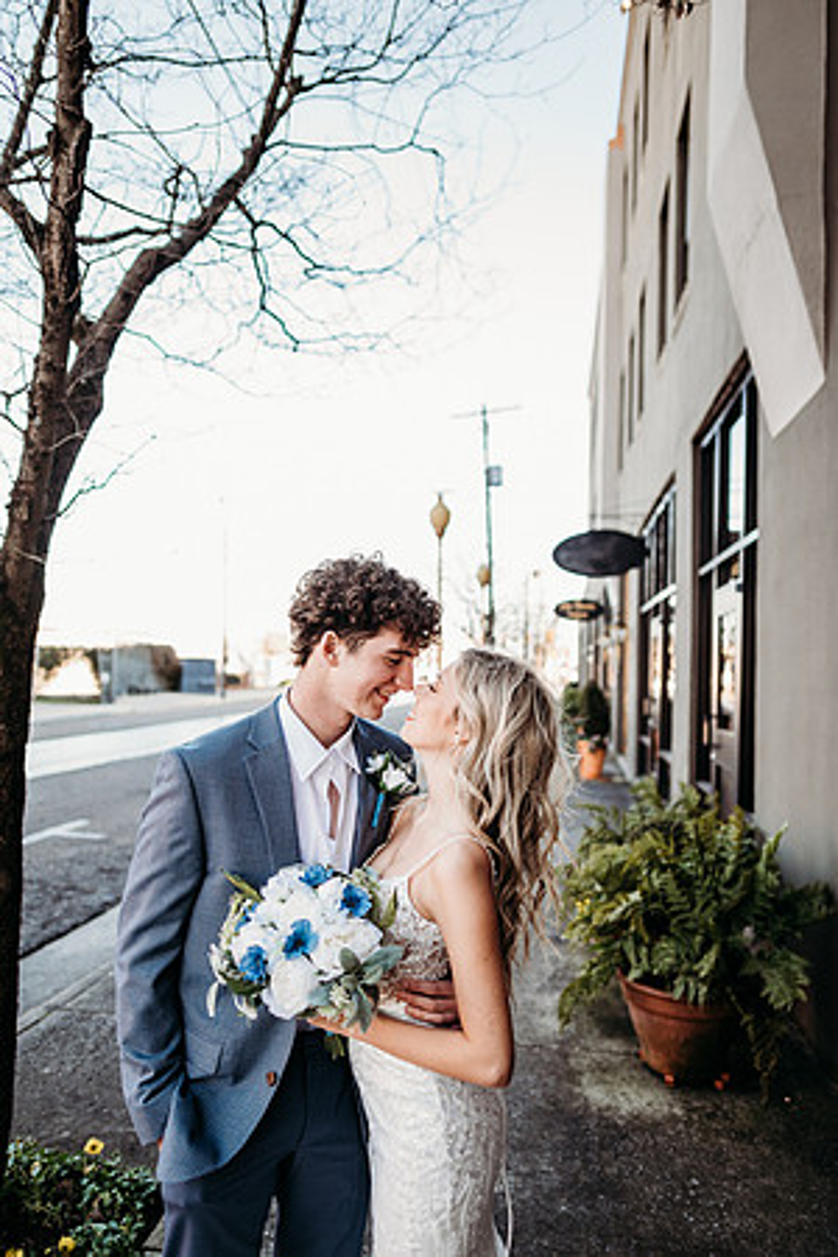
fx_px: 838
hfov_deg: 53.1
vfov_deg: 73.7
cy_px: 628
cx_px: 419
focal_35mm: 24
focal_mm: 24
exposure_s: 1/320
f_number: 2
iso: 160
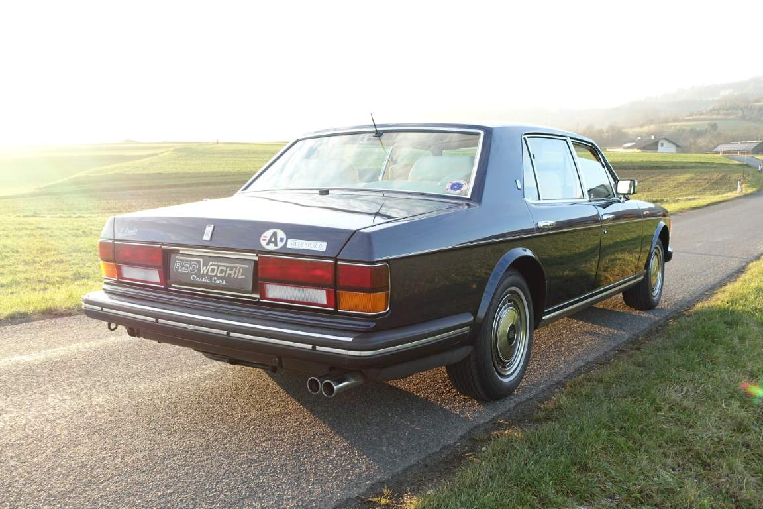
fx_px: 721
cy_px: 254
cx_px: 382
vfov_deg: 38.9
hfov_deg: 55.8
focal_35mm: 34
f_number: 4
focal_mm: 12.48
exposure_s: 1/80
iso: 125
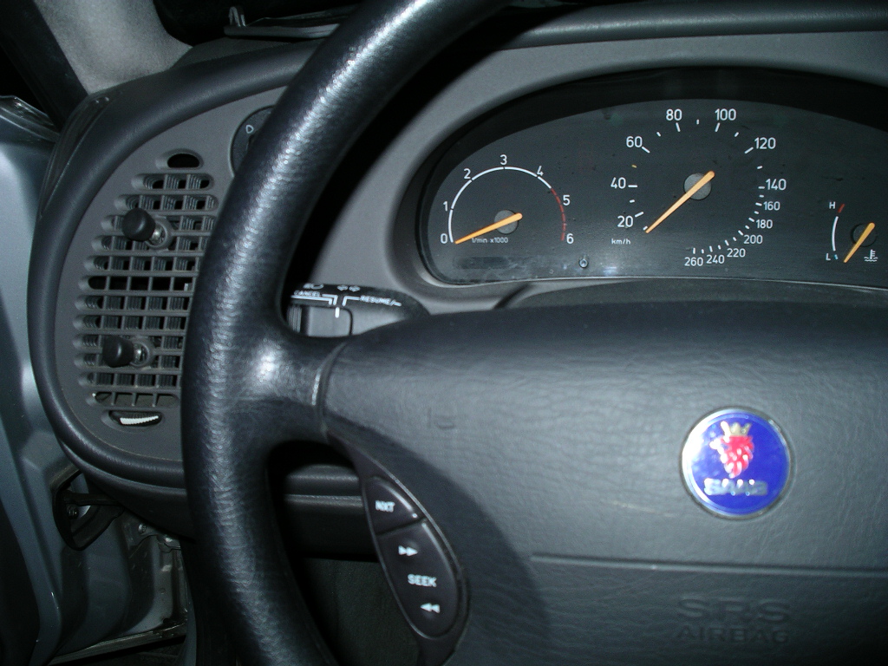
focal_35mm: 37
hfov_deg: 50.1
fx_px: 949
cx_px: 444
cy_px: 333
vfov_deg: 38.7
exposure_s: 1/1000
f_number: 4.3
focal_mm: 7.8
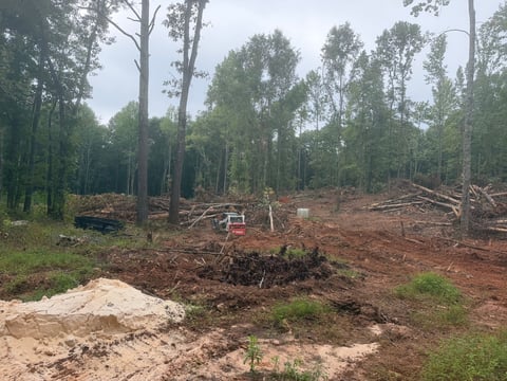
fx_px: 352
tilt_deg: +0.8
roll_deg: -2.6
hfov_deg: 71.6
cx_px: 254
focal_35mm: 24
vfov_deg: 56.8
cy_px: 190
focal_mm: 6.76
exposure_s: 1/1437
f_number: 1.78
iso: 100
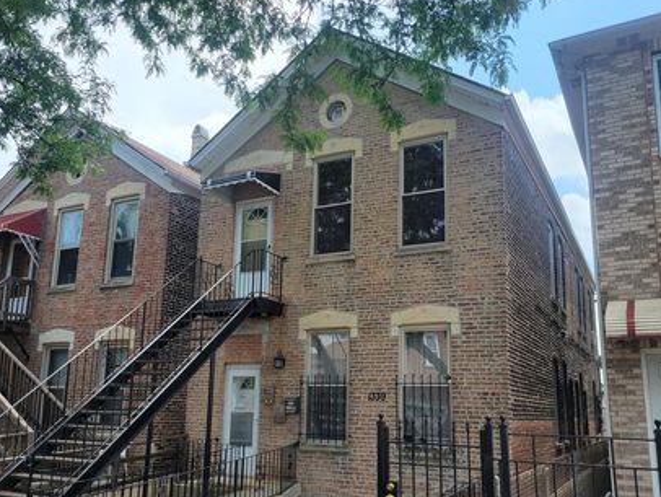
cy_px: 284
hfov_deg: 56.8
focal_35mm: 32
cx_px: 317
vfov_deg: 44.1
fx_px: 611
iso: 40
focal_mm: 5.4
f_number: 1.8
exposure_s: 1/873
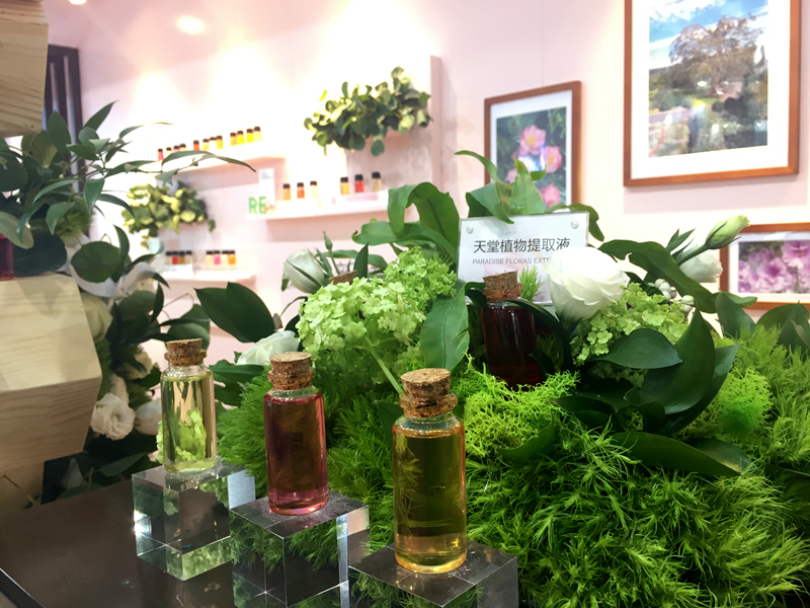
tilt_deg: -4.9
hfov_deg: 61.7
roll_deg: -0.2
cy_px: 304
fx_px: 679
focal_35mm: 29
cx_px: 405
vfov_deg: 48.2
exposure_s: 1/33
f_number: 2.2
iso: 80
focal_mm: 4.15
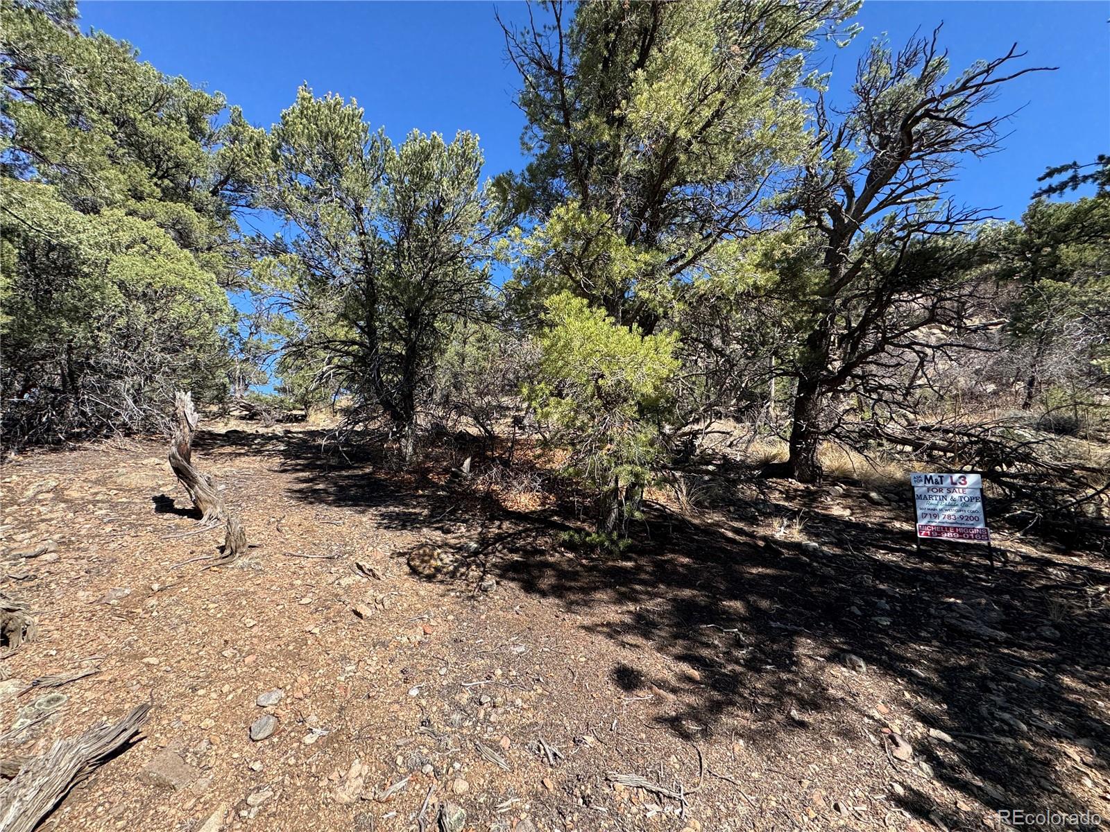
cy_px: 416
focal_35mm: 14
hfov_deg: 102.1
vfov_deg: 85.7
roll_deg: +0.9
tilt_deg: +10.5
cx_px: 555
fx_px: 449
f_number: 2.2
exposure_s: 1/561
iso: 50
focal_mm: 2.22
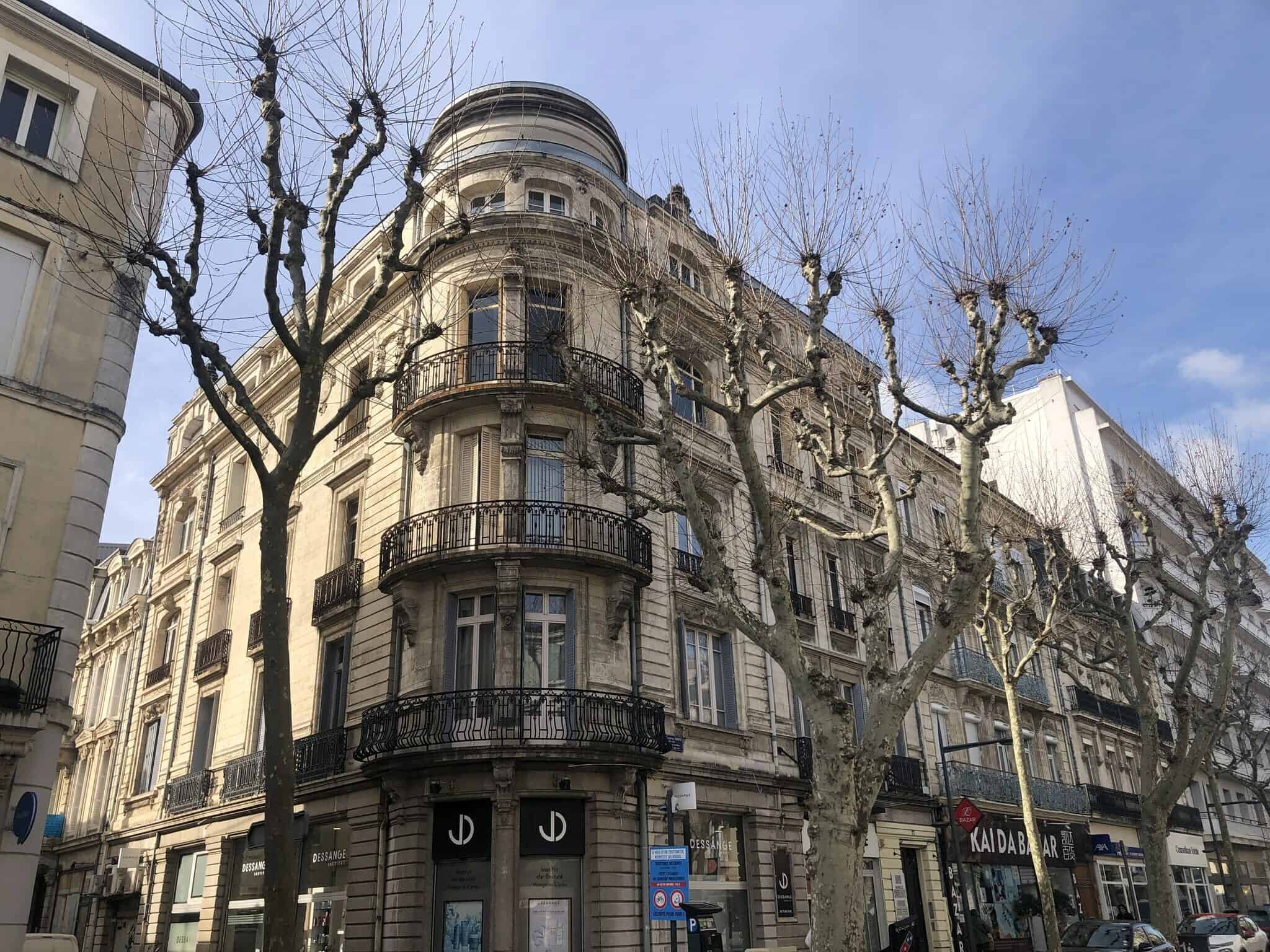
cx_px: 635
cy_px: 476
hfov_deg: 63.4
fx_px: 1027
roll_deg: +3.0
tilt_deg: +21.7
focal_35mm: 28
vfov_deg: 49.7
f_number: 1.8
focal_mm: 3.99
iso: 20
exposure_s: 1/1453
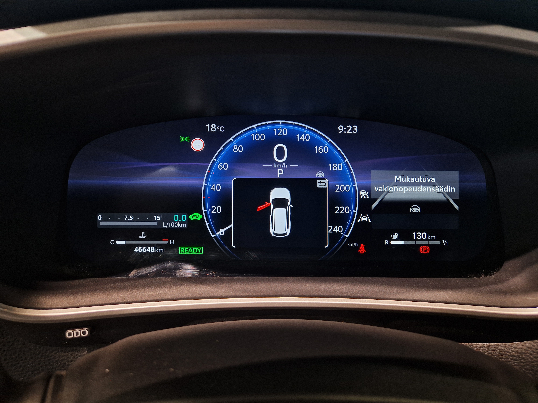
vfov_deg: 58.9
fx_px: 357
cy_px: 202
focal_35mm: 23
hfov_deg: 73.9
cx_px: 269
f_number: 1.8
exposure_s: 1/51
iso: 64
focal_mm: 5.4
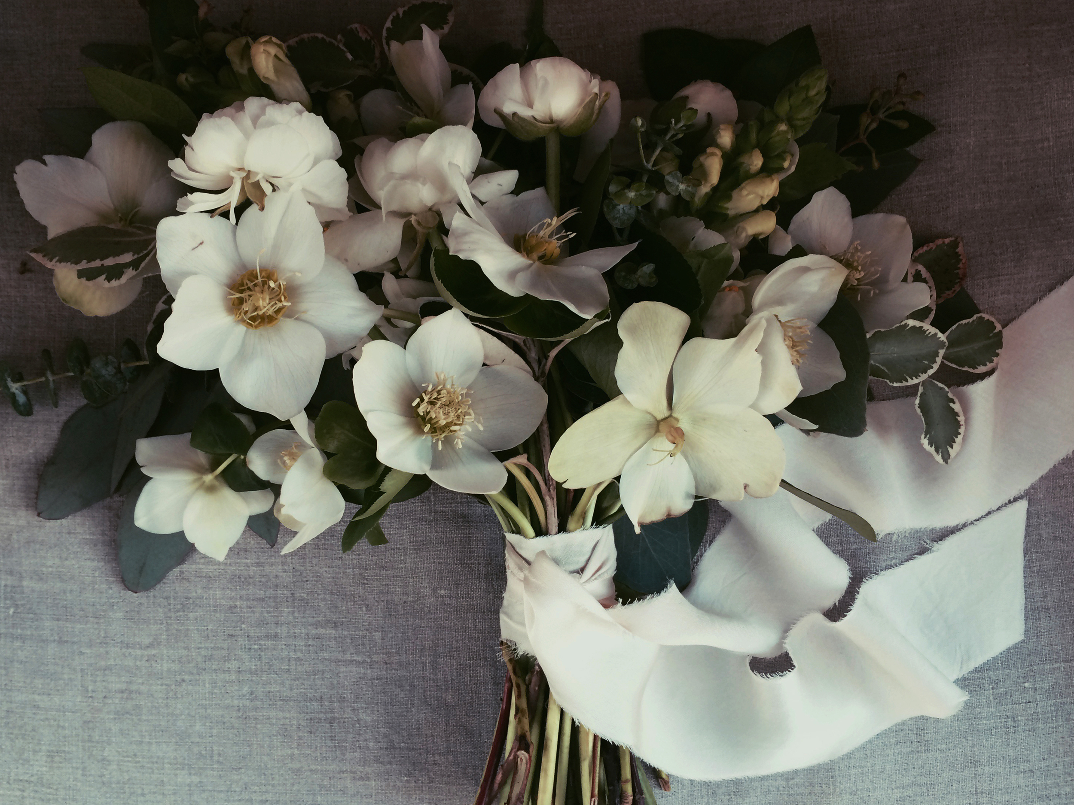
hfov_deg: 61.7
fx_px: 900
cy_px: 402
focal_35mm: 29
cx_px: 537
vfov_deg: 48.2
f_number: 2.2
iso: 40
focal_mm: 4.15
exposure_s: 1/40
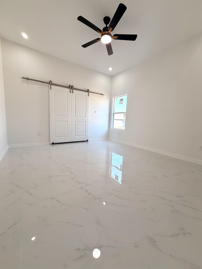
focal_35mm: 14
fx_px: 109
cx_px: 101
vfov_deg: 102.1
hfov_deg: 85.7
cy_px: 134
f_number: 2.2
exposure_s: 1/120
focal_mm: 2.22
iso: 64
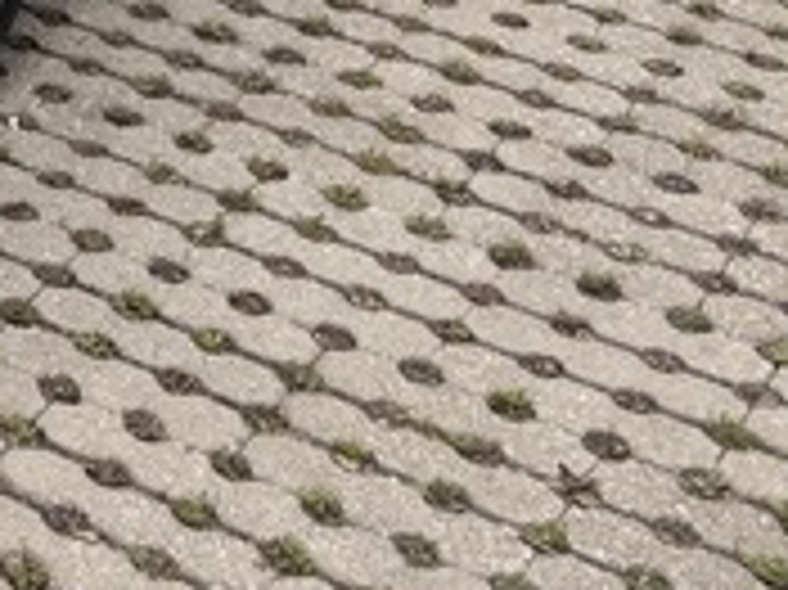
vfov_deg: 11.1
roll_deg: +1.9
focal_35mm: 119
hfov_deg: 14.0
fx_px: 2707
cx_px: -774
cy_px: -653
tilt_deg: -15.3
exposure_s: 1/550
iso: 50
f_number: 1.6
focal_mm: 5.96
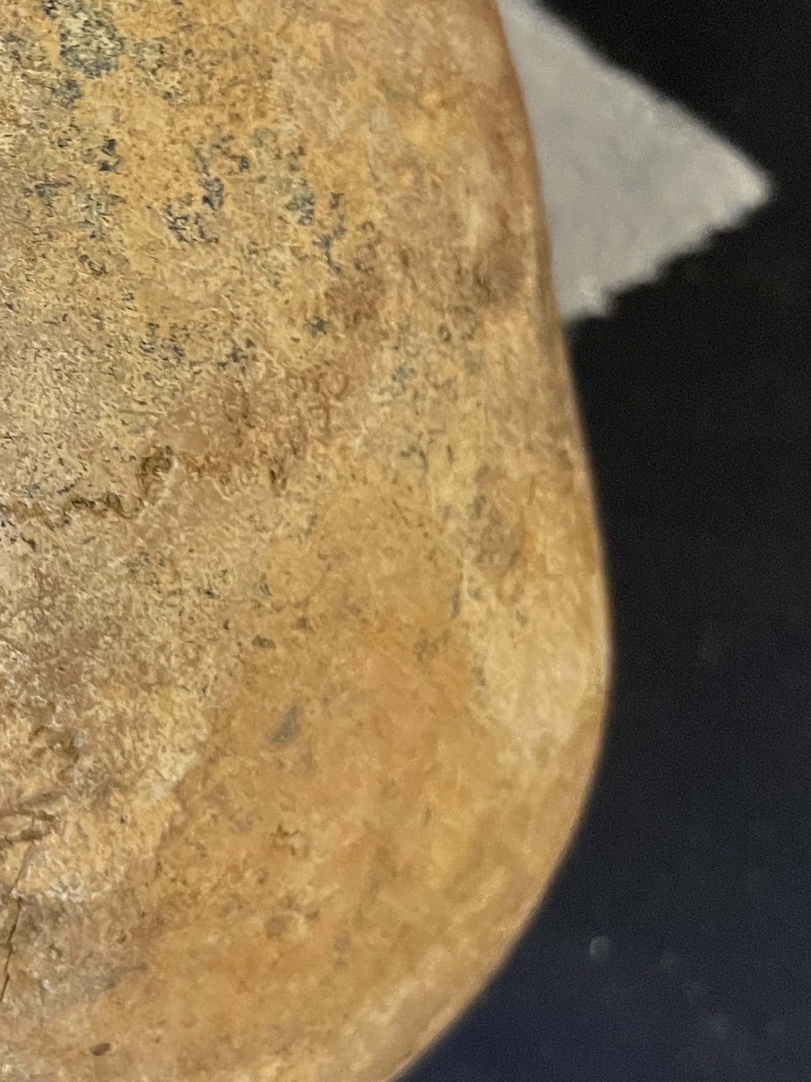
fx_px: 1968
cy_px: 252
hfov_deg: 21.7
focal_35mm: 63
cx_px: -147
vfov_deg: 30.1
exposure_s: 1/60
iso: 250
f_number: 1.6
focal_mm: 4.2
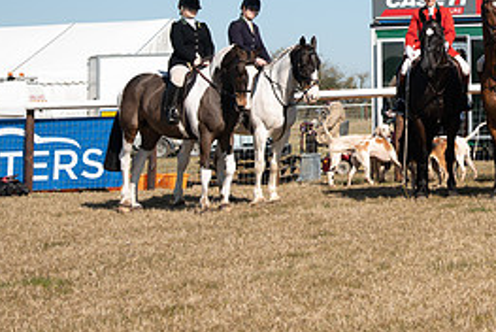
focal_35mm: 121
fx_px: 1669
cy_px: -26
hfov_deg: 16.6
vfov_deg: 11.2
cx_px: 488
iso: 64
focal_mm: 55
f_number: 5
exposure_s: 1/250
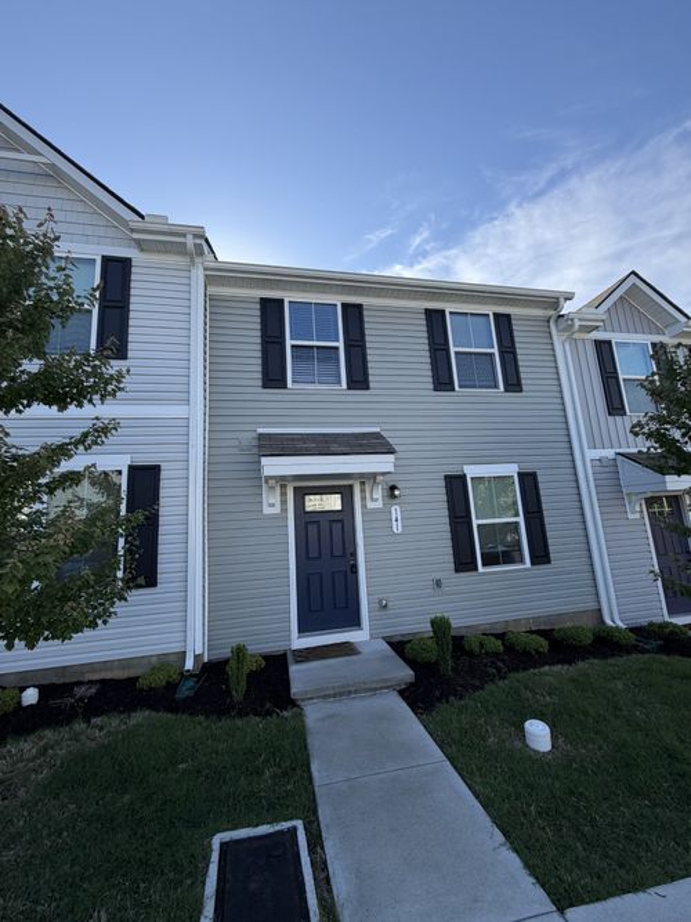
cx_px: 346
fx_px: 373
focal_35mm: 14
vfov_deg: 102.1
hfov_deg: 85.7
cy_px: 461
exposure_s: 1/751
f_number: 2.2
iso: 40
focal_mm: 2.22
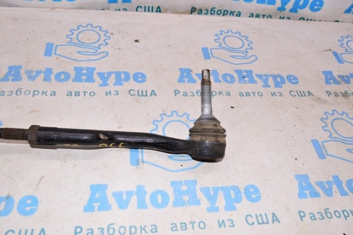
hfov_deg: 57.3
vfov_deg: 39.9
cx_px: 176
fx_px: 323
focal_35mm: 33
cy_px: 118
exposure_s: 1/200
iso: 1600
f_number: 8
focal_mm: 22
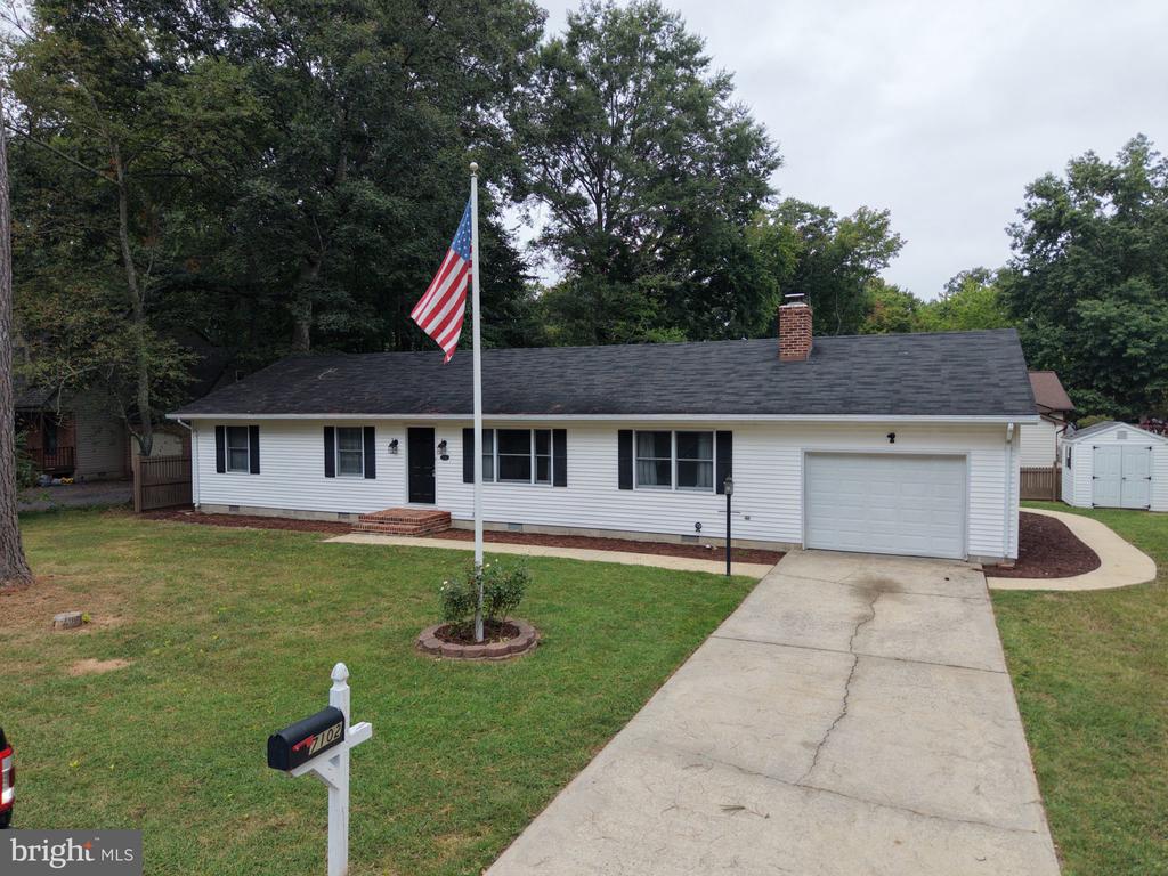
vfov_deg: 56.8
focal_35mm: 24
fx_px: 810
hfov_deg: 71.6
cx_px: 584
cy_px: 438
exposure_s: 1/400
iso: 100
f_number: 1.8
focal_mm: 8.67
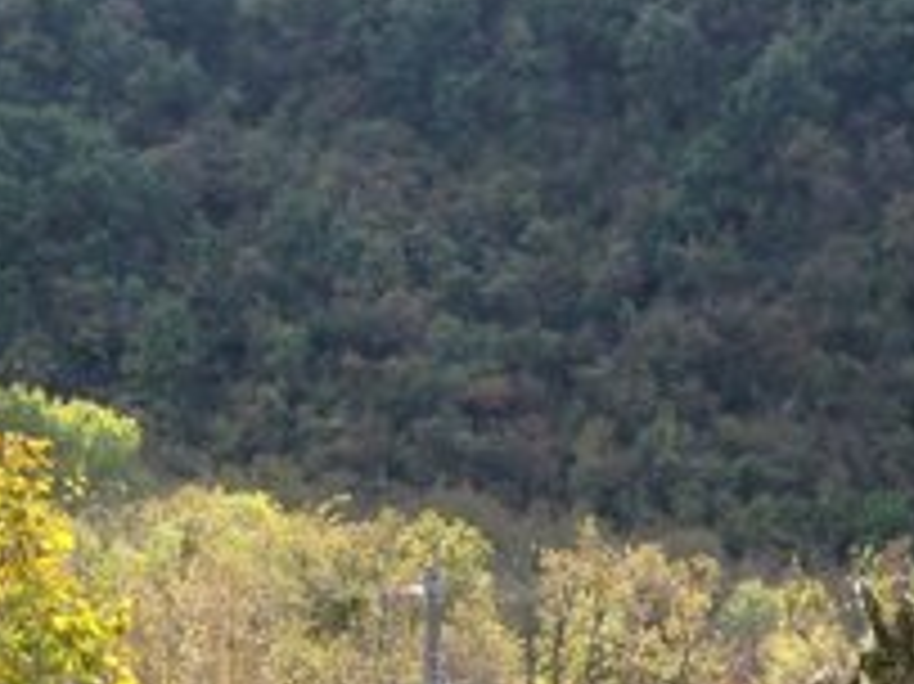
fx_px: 2982
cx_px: 770
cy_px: 999
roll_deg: +1.2
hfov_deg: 17.2
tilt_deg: -0.9
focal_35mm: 113
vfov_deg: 12.5
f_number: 2.4
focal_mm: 4.12
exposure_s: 1/332
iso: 50
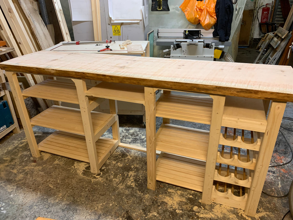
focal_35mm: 26
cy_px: 110
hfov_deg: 67.3
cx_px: 146
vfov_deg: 53.1
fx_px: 220
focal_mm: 4.25
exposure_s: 1/50
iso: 160
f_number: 1.8
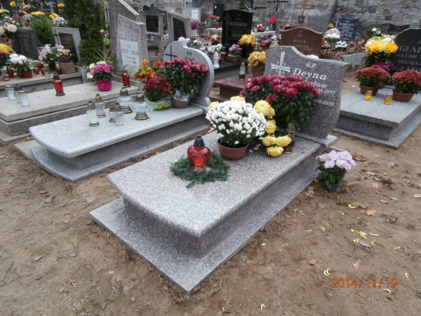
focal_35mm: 24
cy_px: 158
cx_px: 210
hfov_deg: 71.6
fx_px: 292
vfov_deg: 56.8
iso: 100
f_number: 3
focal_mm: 4.2
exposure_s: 1/40
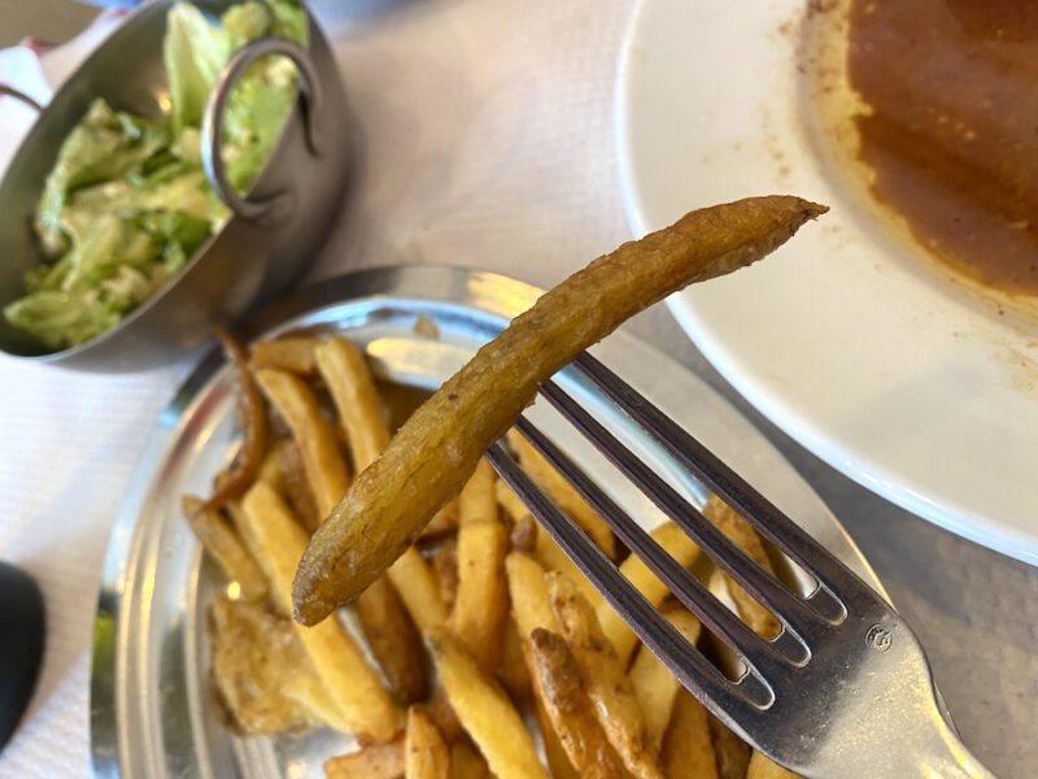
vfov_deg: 54.9
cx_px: 519
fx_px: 750
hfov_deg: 69.4
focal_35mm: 25
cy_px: 390
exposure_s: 1/50
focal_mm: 4.25
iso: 160
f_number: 1.8
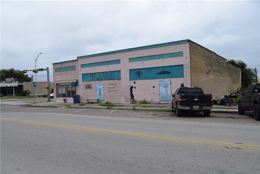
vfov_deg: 43.6
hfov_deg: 61.9
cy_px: 87
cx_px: 130
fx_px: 217
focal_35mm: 30
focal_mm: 20
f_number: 9
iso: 200
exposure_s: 1/320
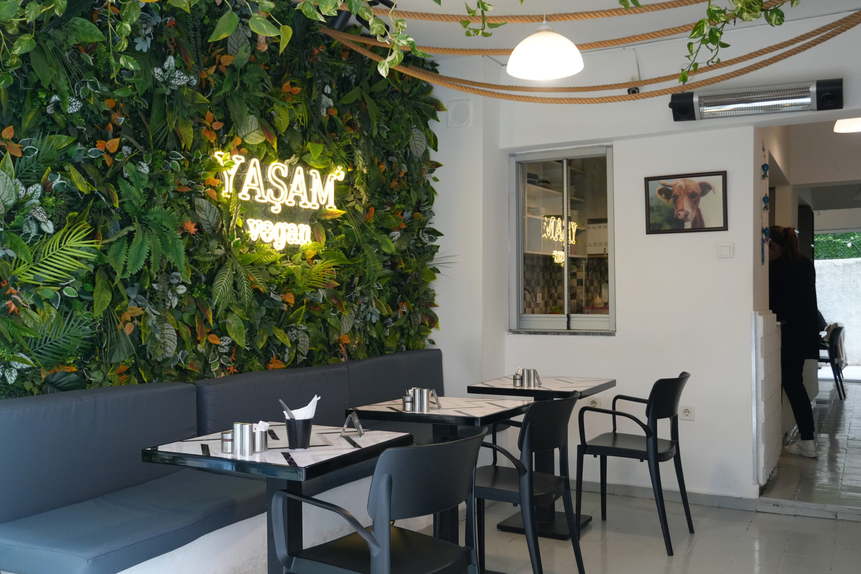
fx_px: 861
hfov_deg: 53.1
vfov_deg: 36.9
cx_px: 430
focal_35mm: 36
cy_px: 287
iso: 1250
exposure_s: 1/160
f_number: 4.5
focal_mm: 24
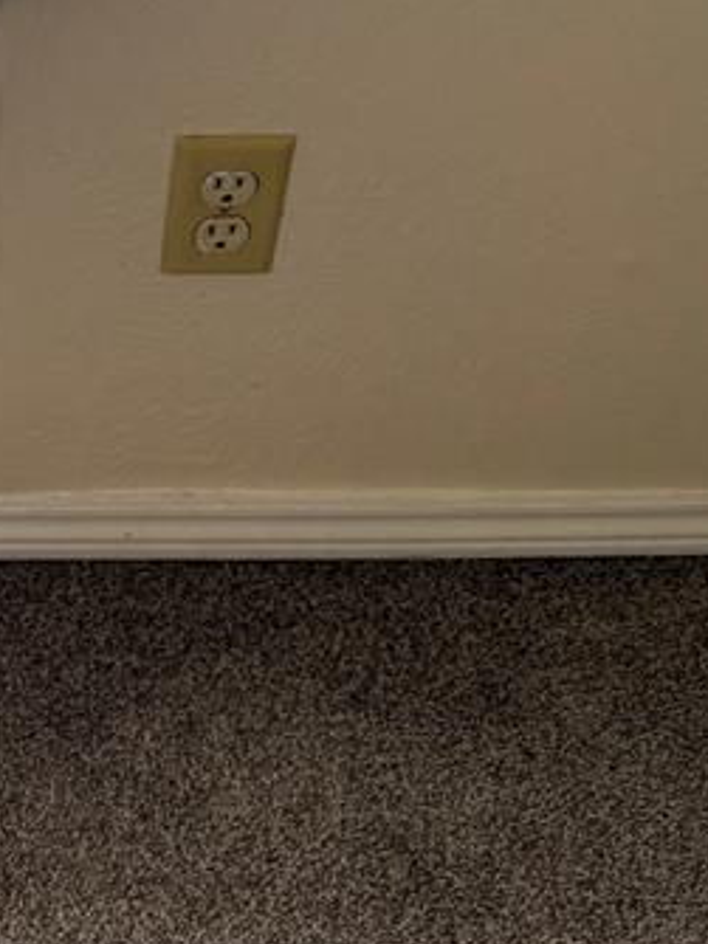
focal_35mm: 55
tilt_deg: -40.8
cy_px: 172
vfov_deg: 33.8
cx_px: -65
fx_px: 1501
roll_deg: -0.4
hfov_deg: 24.8
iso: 160
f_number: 1.78
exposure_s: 1/155
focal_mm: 6.76
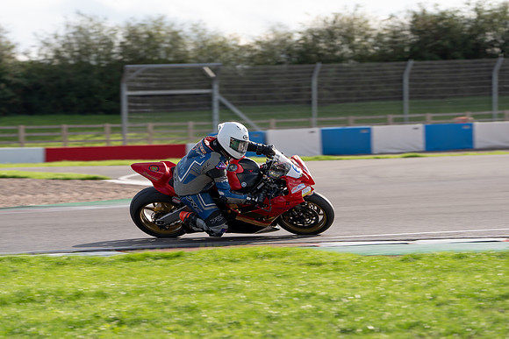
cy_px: 187
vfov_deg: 7.3
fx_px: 2673
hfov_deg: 10.9
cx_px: 228
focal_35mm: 189
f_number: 5.6
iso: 125
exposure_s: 1/500
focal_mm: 171
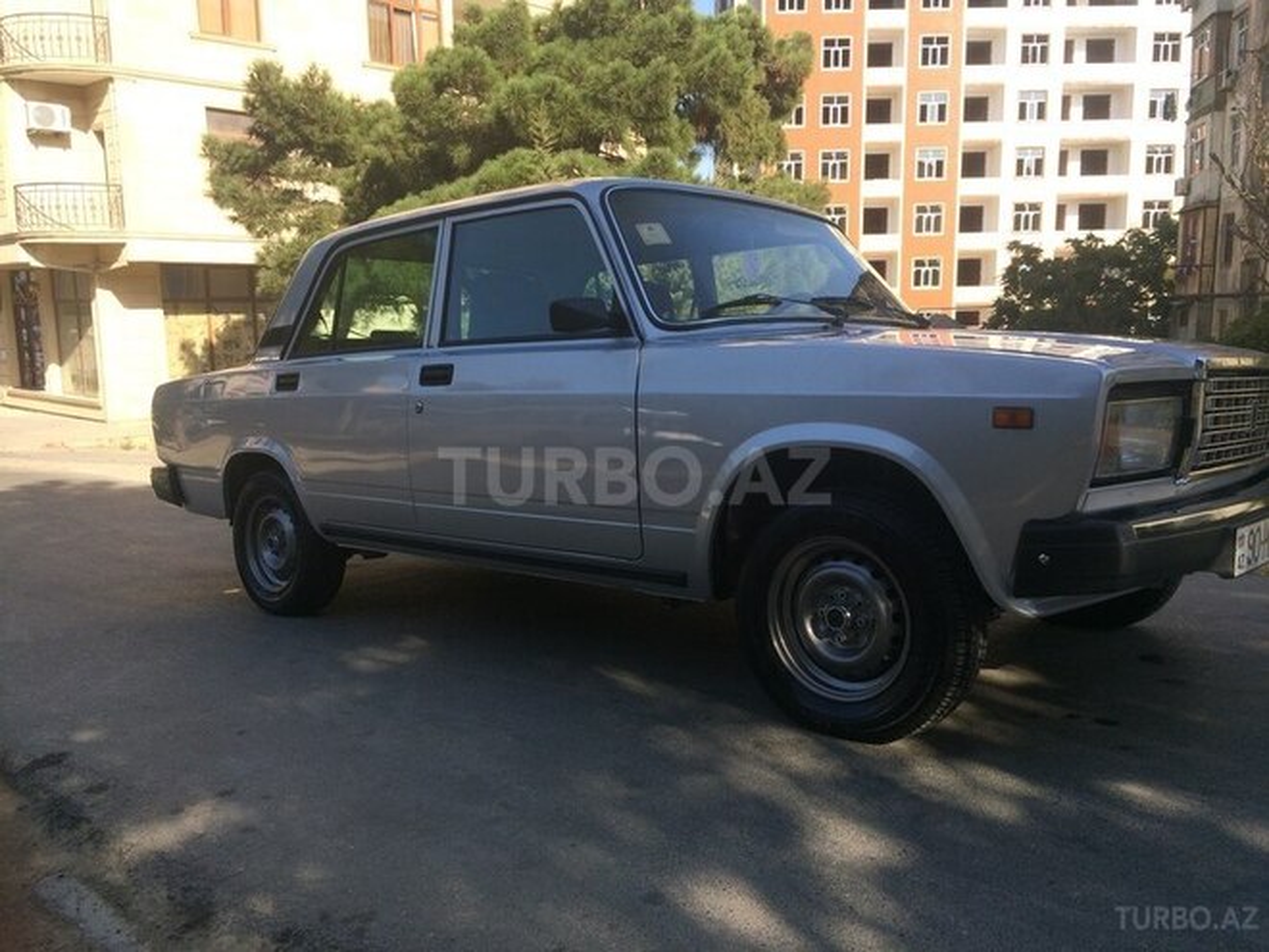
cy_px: 476
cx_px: 634
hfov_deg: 61.7
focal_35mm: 29
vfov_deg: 48.2
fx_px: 1063
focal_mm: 4.15
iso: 32
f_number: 2.2
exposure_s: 1/912
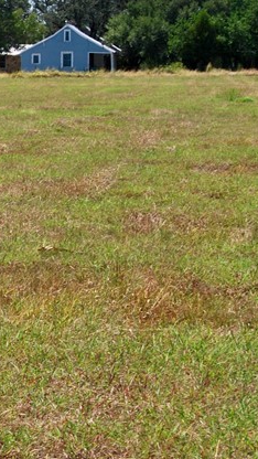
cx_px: -175
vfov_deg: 11.9
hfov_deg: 6.6
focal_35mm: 180
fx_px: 2189
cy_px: 135
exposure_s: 1/250
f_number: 8
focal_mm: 44
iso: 100
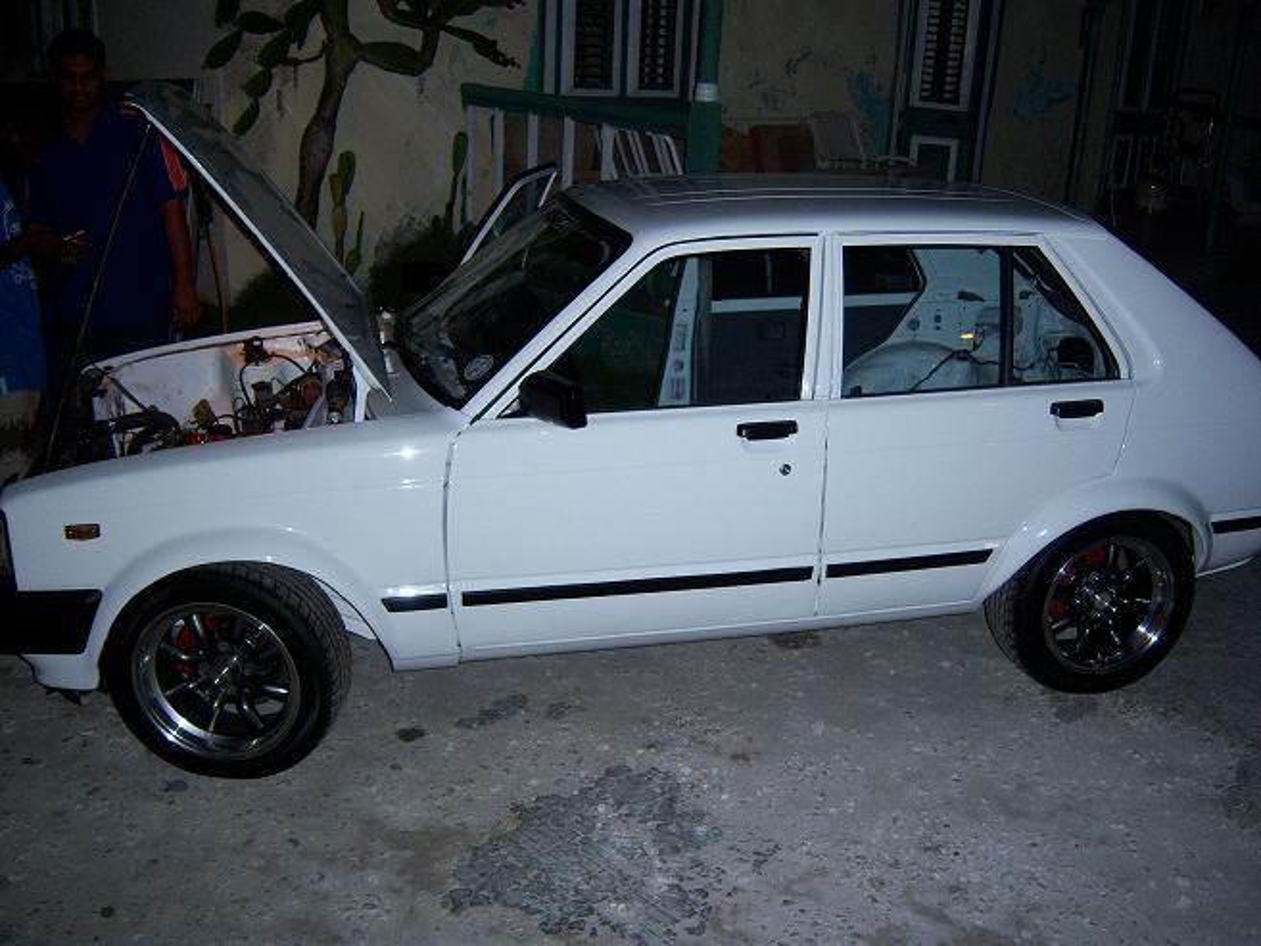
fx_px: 1312
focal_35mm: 36
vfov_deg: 39.7
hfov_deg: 51.3
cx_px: 630
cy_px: 473
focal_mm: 7.5
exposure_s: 1/60
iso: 160
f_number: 2.8
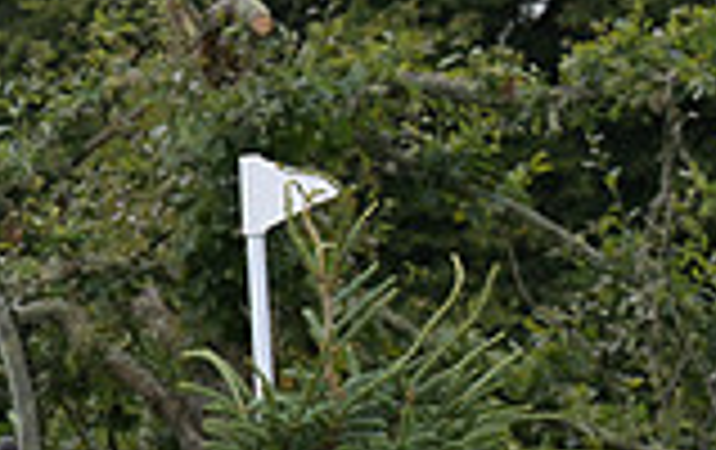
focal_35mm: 308
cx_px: -473
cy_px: 421
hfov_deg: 6.7
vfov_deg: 4.3
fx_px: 6021
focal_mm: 83
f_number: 3.5
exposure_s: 1/1250
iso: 1800
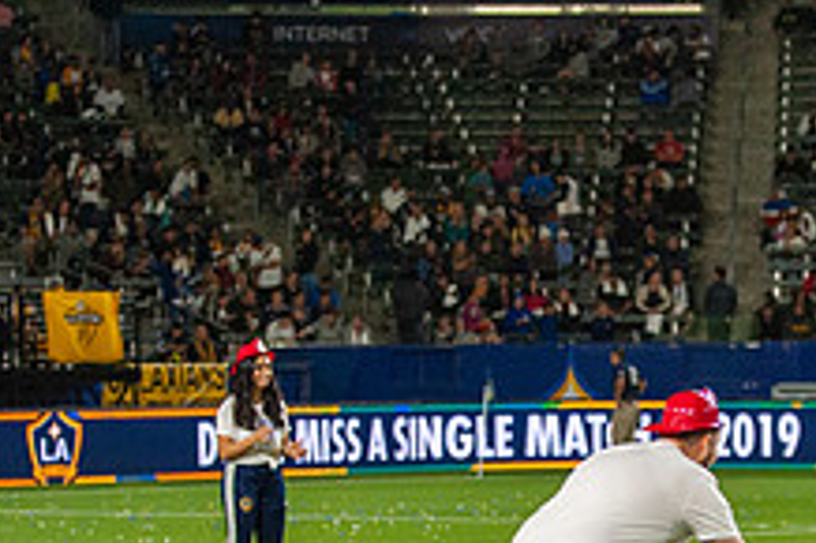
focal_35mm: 208
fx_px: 4711
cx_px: 610
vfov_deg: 6.6
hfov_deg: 9.9
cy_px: 554
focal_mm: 78
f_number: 2.8
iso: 3200
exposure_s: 1/2500
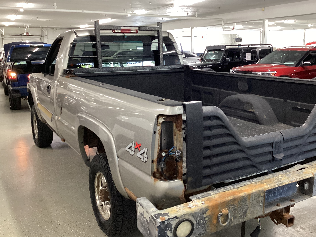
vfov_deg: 39.7
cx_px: 183
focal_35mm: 36
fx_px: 329
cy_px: 121
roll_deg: -0.2
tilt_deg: -12.9
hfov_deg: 51.2
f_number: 2.4
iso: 320
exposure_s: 1/40
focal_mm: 3.3
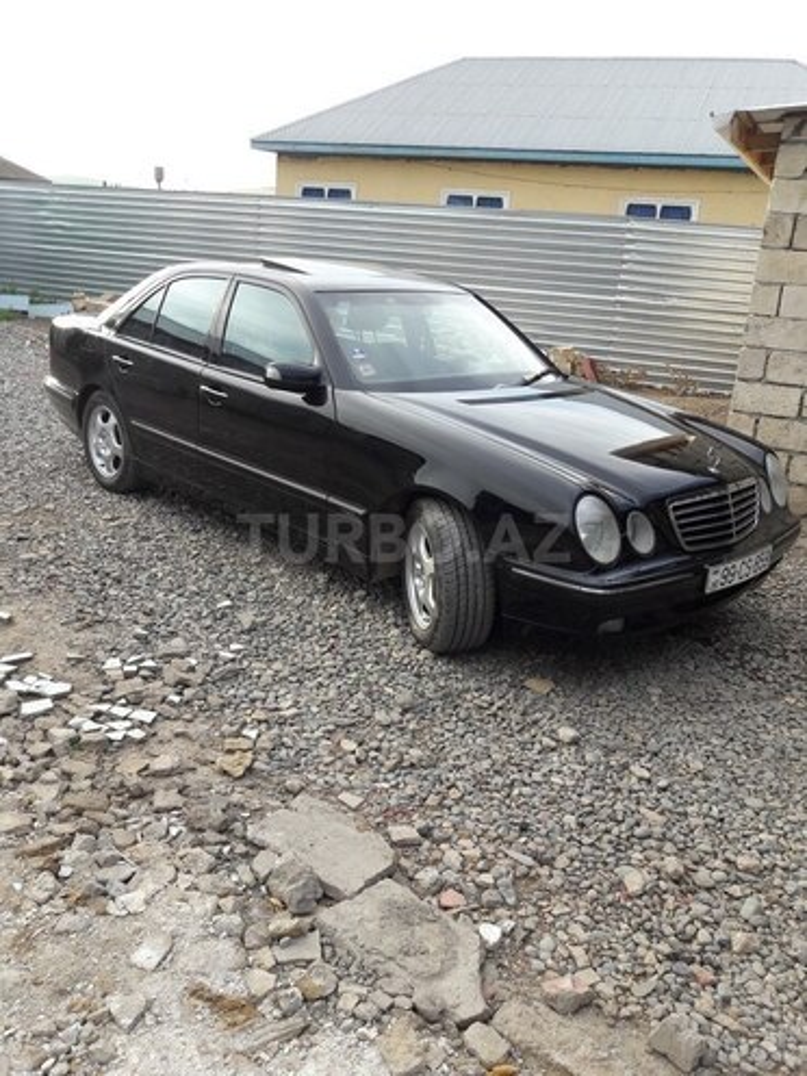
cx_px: 404
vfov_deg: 63.4
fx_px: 870
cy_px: 538
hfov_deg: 49.7
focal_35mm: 28
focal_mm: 3.7
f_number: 1.9
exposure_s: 1/203
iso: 40
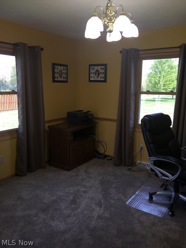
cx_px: 93
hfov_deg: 48.2
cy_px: 124
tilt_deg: -11.6
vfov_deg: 61.7
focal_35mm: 29
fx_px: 208
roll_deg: -0.7
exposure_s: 1/54
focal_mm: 4.15
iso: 32
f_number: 2.2
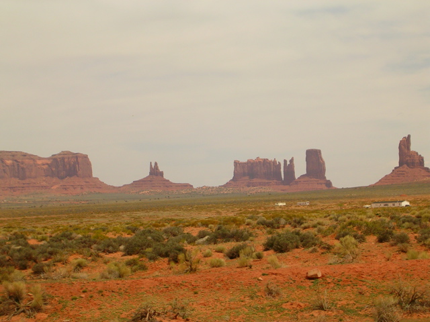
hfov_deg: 17.1
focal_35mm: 115
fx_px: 1429
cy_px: 161
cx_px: 215
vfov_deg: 12.9
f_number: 4.9
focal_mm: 17.4
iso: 50
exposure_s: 1/642
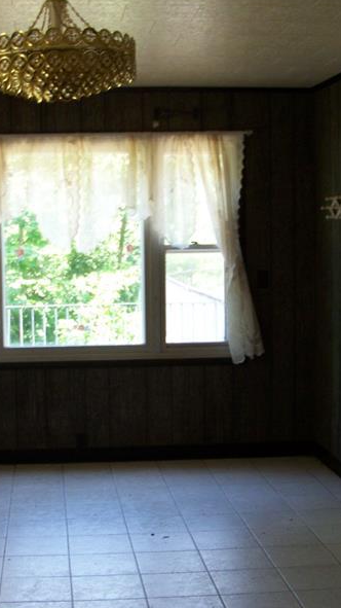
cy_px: 320
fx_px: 1094
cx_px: 84
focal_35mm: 68
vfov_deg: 31.0
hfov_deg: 17.6
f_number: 2.8
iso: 64
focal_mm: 5.85
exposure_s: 1/25
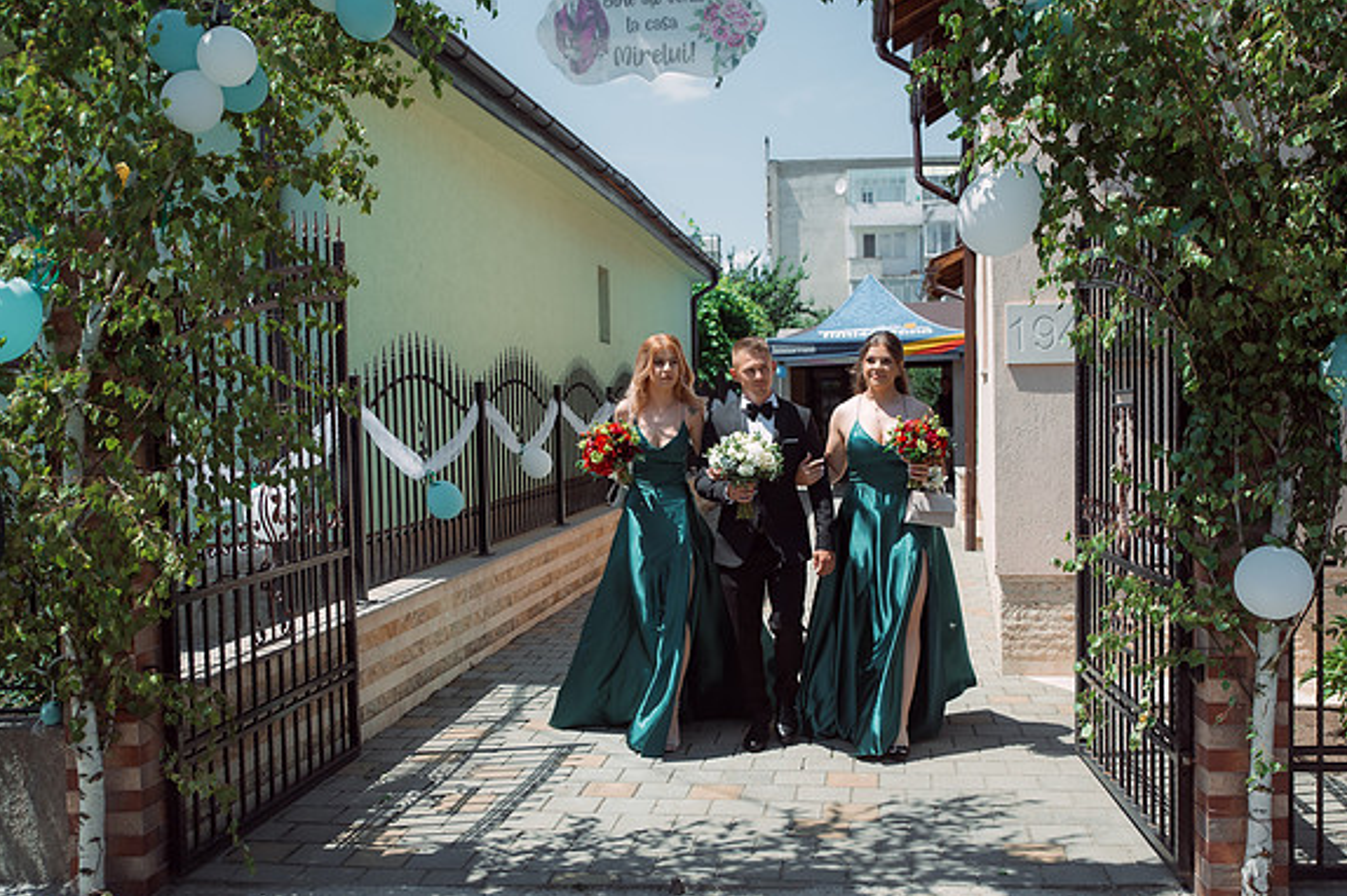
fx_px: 1421
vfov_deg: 35.0
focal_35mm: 38
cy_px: 480
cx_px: 721
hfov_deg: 50.7
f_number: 3.5
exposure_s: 1/1250
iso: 160
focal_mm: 35
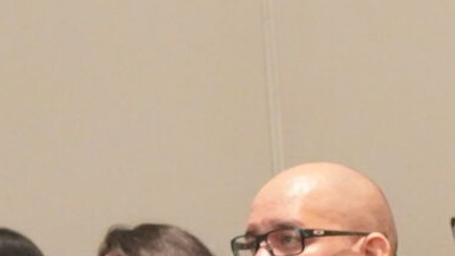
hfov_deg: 5.8
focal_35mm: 354
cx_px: 1156
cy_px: 713
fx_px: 4270
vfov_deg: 3.4
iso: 10000
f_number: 4
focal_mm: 50
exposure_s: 1/160
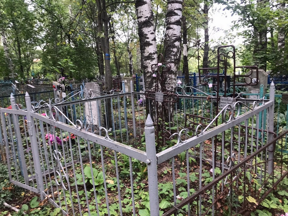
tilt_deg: -11.8
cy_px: 108
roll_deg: +5.1
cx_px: 144
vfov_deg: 49.7
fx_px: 233
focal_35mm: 28
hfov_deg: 63.4
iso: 25
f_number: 1.8
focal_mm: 3.99
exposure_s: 1/50
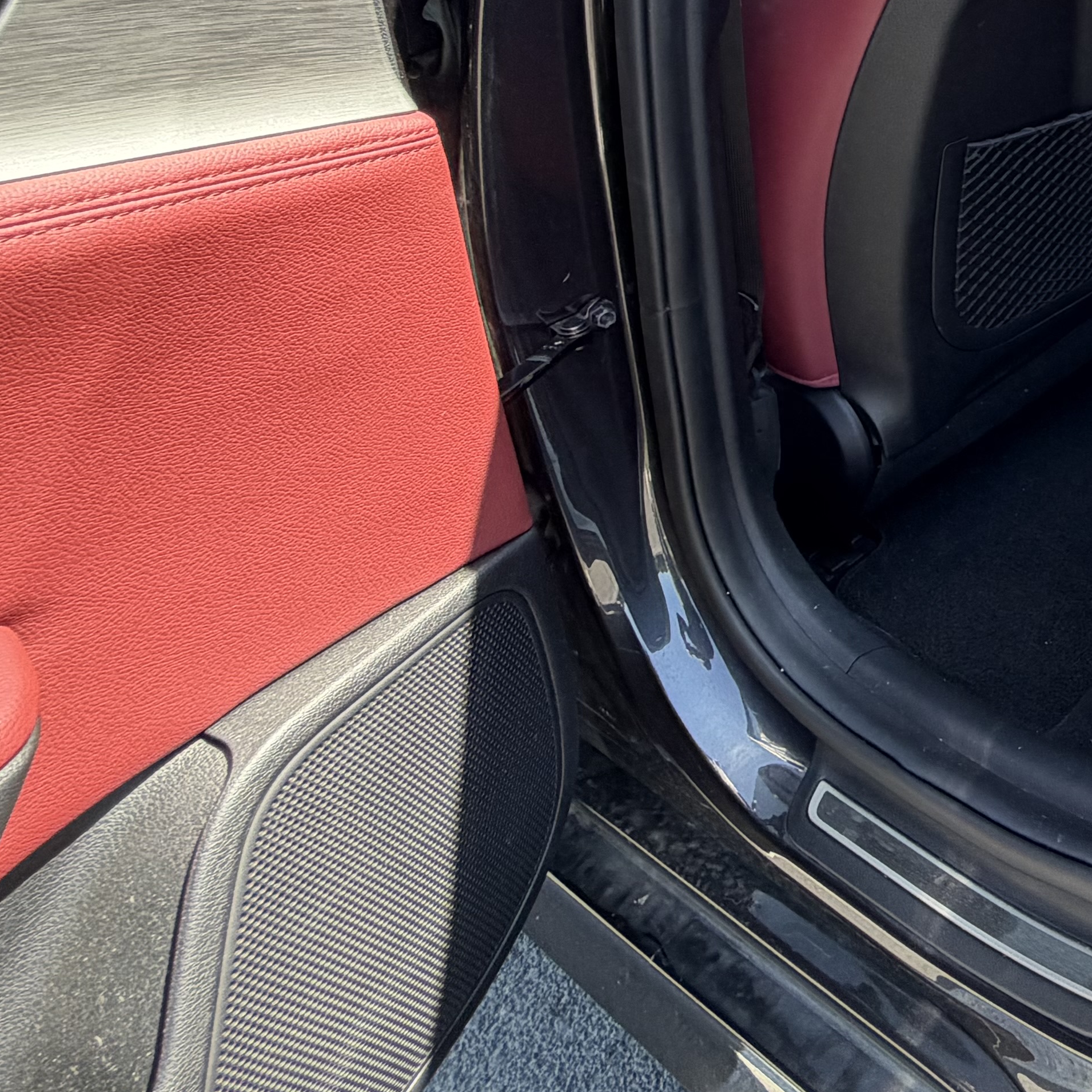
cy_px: 43
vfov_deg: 40.3
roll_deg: +0.2
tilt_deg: -20.9
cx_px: 1456
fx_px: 1321
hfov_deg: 32.4
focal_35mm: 37
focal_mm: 2.22
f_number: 2.2
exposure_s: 1/121
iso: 64
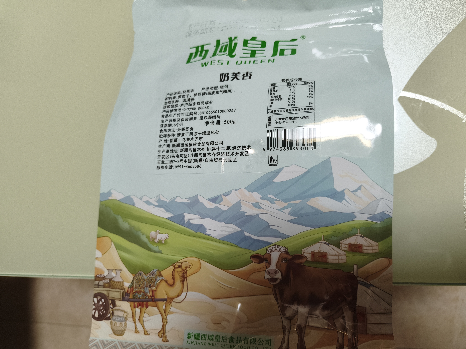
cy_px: 174
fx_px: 310
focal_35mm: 23
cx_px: 233
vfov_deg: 58.9
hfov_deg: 73.9
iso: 200
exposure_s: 1/50
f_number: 1.88
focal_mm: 5.56
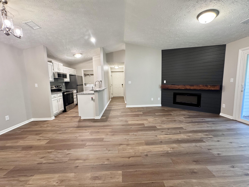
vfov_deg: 85.7
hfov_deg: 102.1
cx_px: 124
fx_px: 101
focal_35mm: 14
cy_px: 94
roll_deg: +0.9
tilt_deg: -7.3
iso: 250
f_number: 2.2
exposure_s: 1/60
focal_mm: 2.22
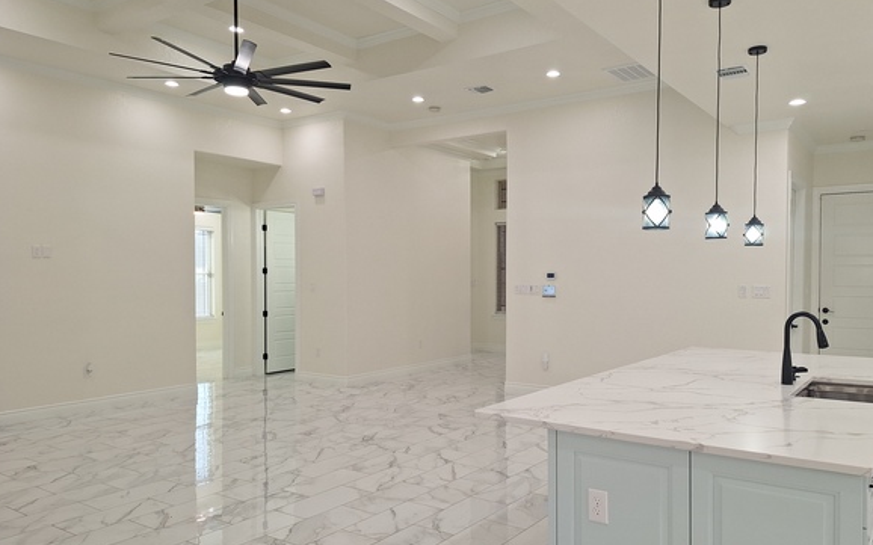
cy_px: 285
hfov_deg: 68.3
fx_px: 642
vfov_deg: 46.0
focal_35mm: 27
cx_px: 470
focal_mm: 5.54
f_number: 1.8
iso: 25
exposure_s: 1/60
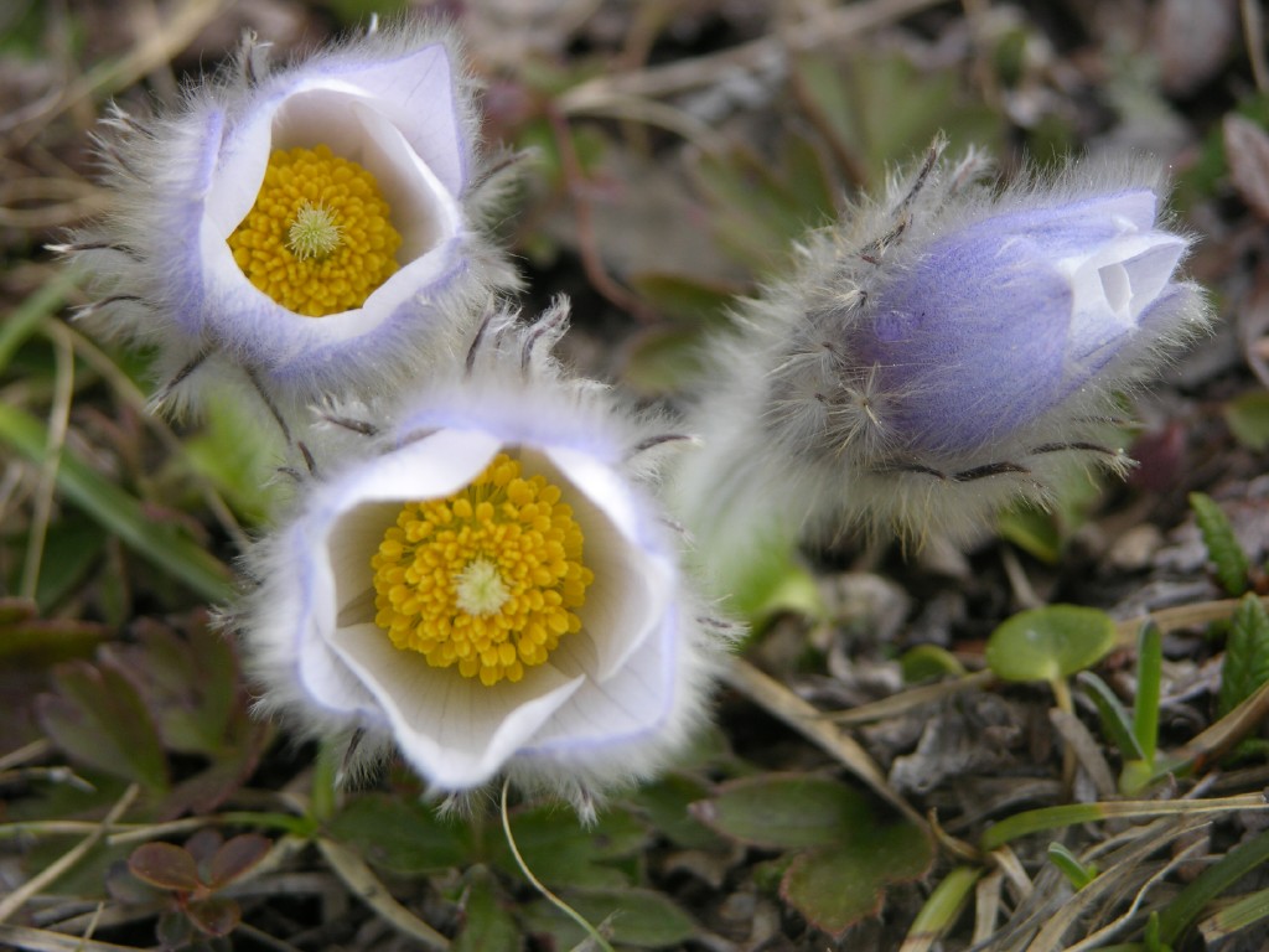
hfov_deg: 9.4
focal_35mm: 210
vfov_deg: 7.1
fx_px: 7698
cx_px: 634
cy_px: 476
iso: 50
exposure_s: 1/152
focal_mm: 52.4
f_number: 4.1
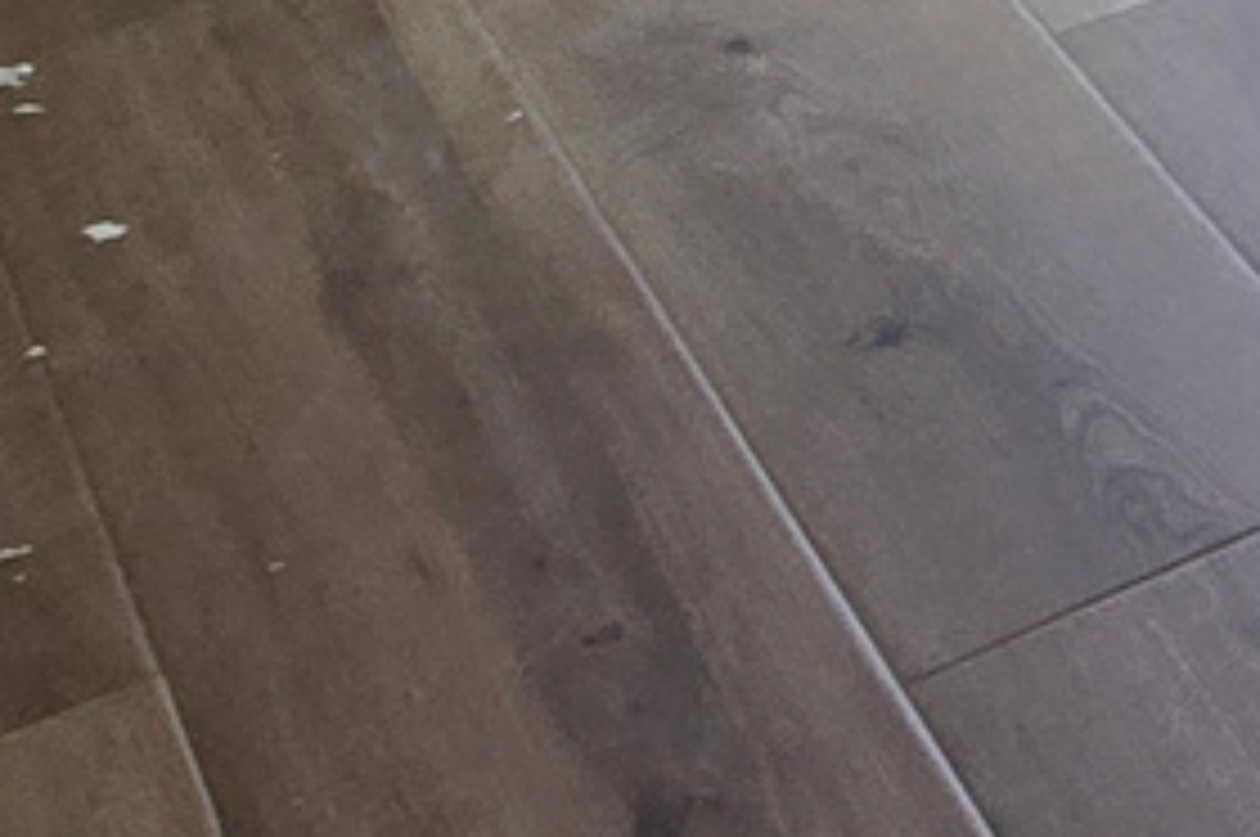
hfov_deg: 10.9
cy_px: -1282
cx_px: 3969
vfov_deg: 11.2
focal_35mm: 99
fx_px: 3461
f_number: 2.2
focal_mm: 2.2
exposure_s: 1/207
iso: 50
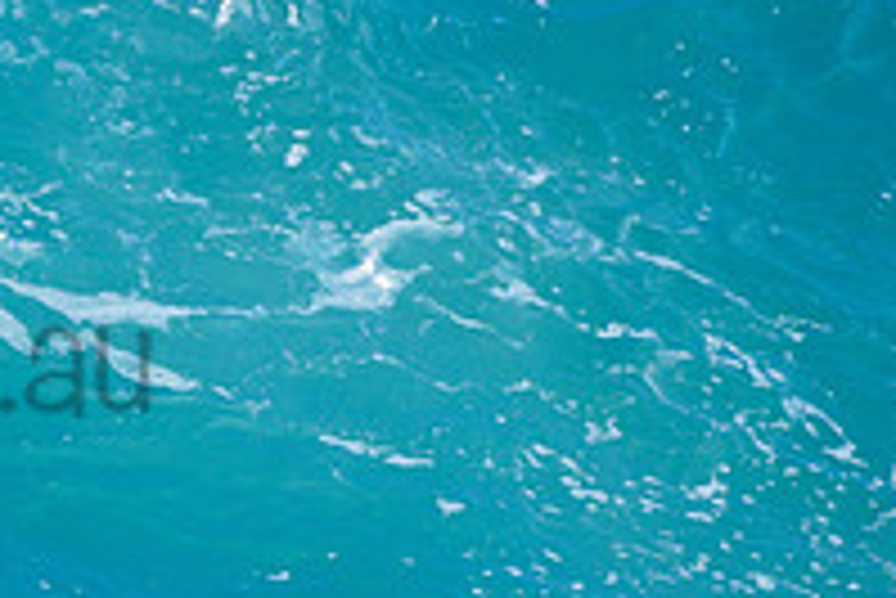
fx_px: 44507
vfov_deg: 0.8
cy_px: 245
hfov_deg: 1.2
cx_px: -542
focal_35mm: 1787
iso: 220
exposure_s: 1/2000
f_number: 5.6
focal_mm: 500
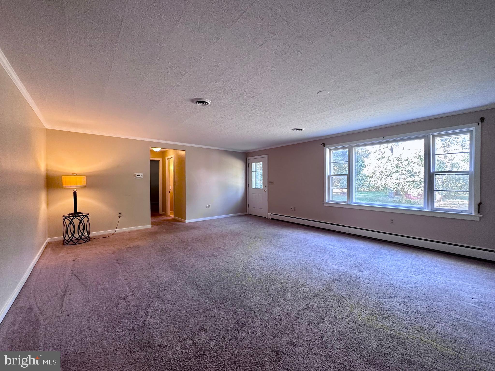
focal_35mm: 14
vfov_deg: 85.7
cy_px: 186
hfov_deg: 102.1
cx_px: 248
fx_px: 200
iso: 250
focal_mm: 2.22
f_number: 2.2
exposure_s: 1/60
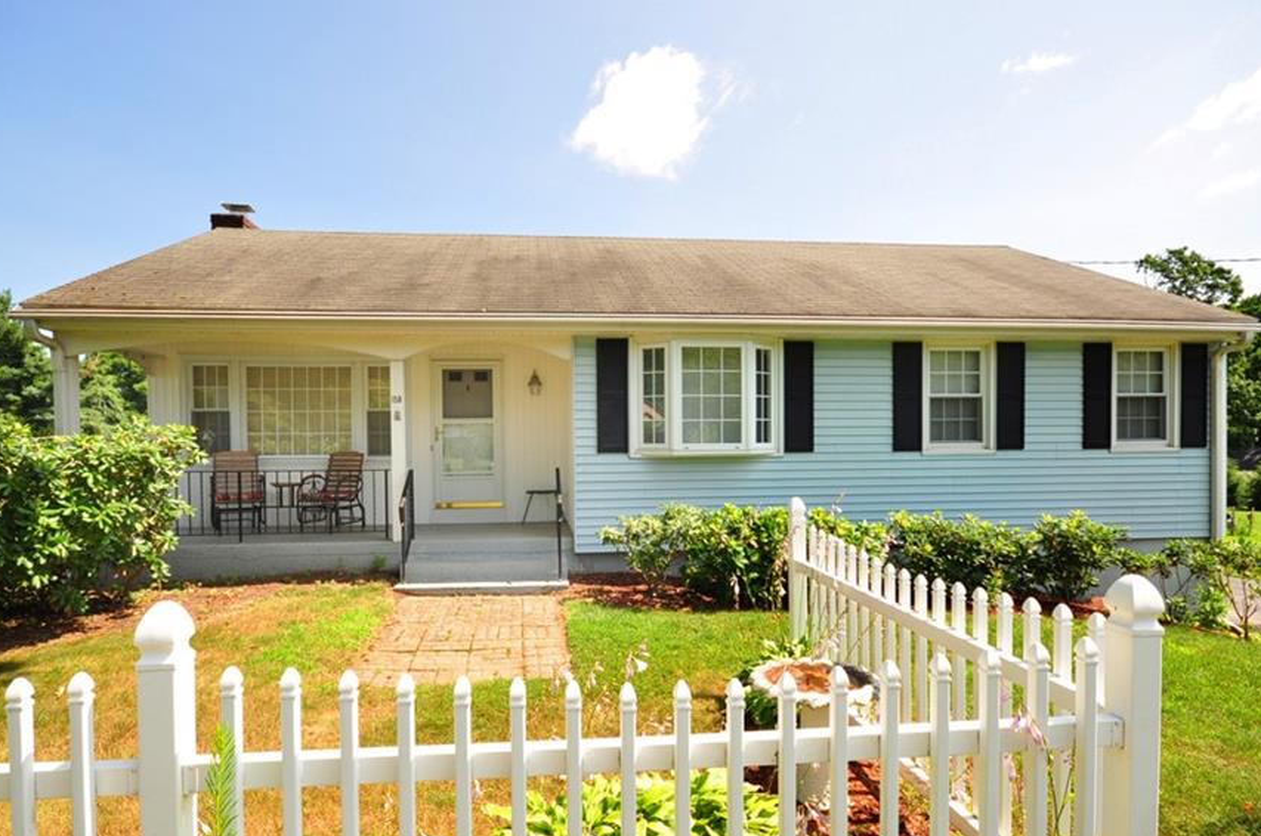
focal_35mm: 18
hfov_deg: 90.0
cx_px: 594
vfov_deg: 67.1
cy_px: 454
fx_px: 630
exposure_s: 1/250
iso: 250
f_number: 8
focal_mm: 10
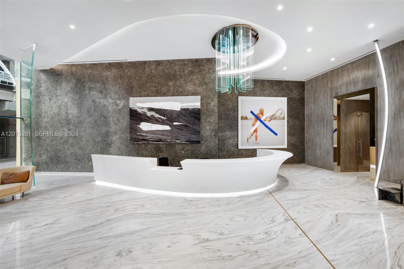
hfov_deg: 104.2
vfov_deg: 81.2
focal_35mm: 14
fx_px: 157
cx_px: 202
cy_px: 134
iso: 200
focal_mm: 14
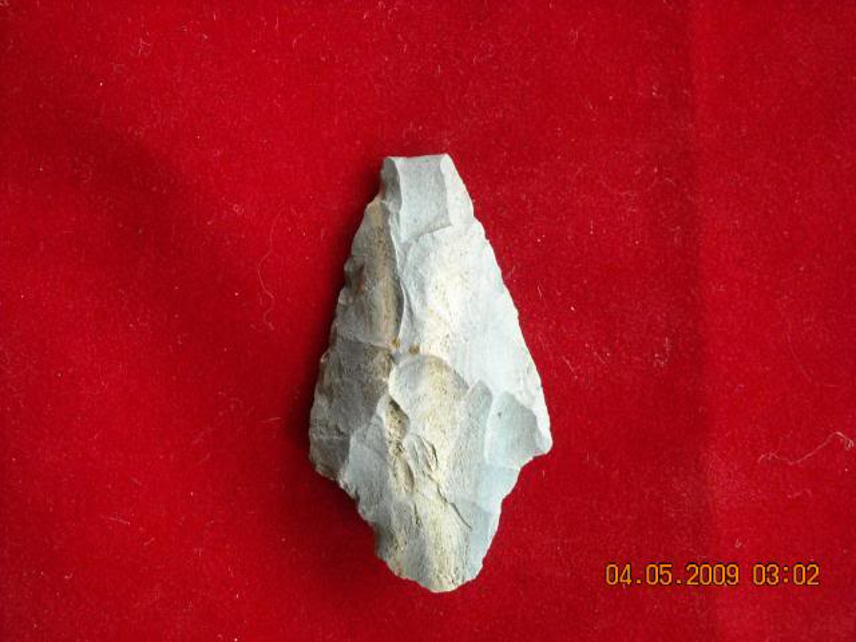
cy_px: 321
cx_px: 428
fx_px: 2596
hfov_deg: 18.7
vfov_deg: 14.1
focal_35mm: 105
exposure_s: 1/20
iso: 400
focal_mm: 17.1
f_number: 4.7
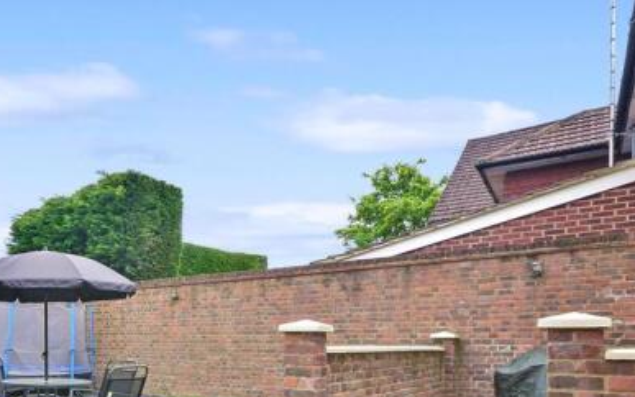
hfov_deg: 56.7
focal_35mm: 31
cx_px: 126
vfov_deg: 38.8
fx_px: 537
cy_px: 326
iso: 400
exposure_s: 1/50
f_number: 11
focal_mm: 12
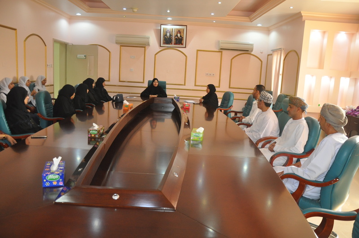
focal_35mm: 27
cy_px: 119
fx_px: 269
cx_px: 180
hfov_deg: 67.5
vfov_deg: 47.8
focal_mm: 18
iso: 800
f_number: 3.5
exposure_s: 1/100
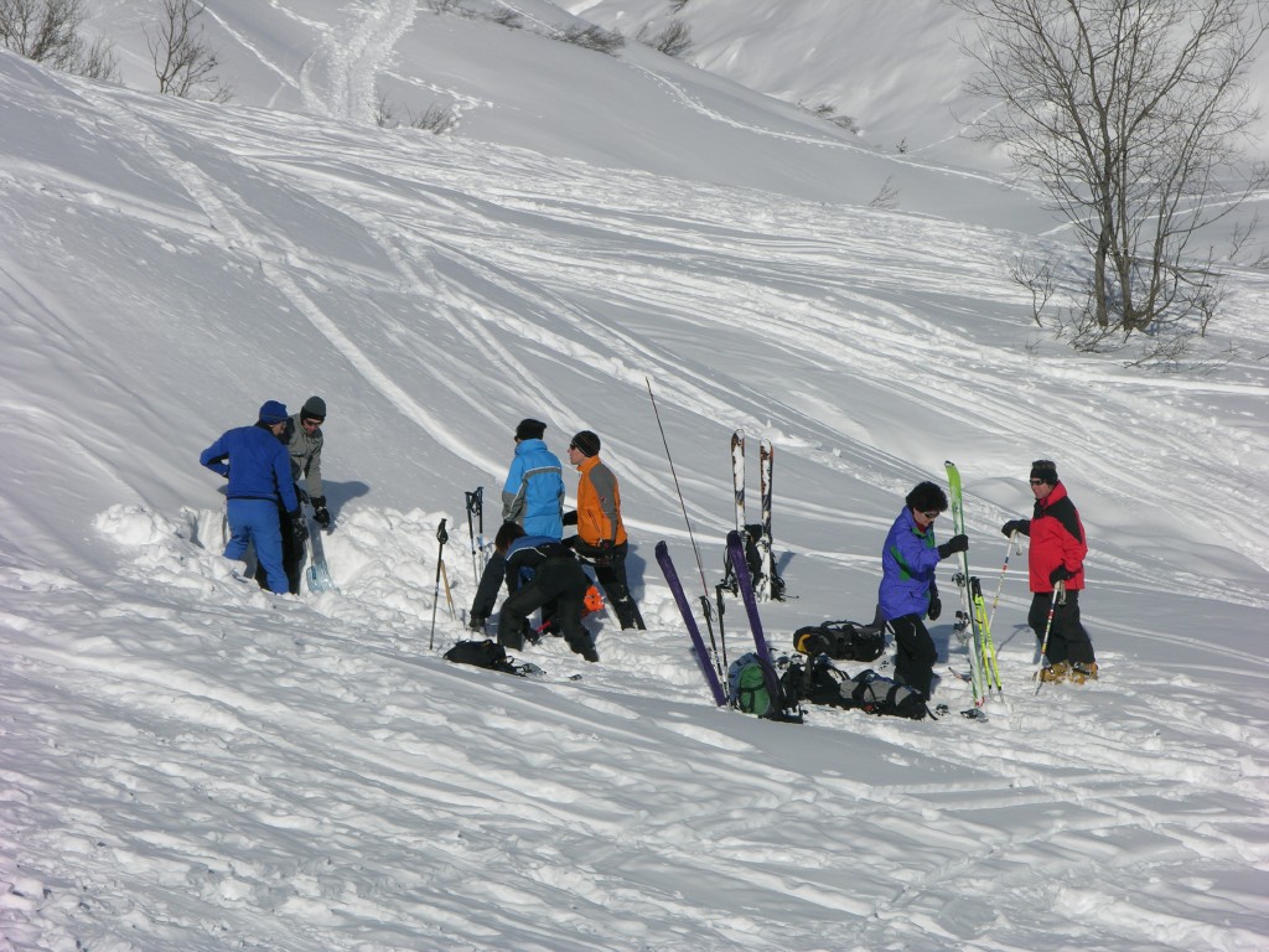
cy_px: 476
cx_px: 634
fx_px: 6599
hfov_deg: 11.0
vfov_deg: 8.2
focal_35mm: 180
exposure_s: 1/585
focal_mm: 44.7
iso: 50
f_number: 7.1
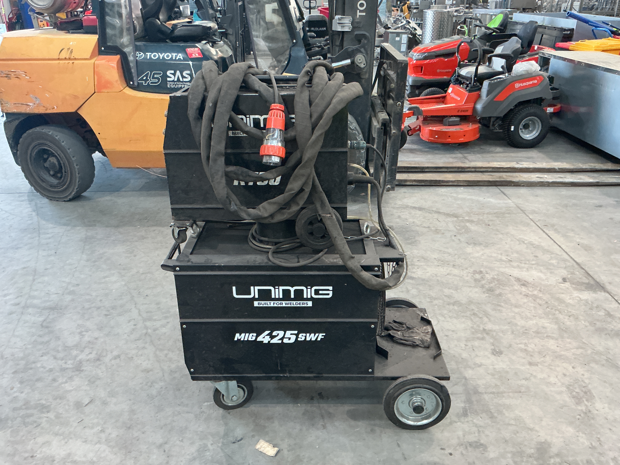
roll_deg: +0.6
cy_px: 232
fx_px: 519
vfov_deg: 48.2
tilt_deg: -24.6
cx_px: 310
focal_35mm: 29
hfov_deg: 61.7
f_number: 1.8
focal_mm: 3
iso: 200
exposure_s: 1/60
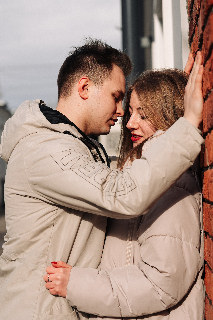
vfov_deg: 21.0
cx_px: 111
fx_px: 861
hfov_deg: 14.1
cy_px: 177
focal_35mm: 97
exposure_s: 1/1250
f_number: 4
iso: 100
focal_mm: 75
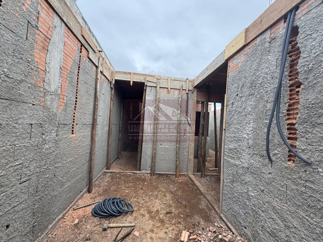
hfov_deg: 102.1
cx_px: 162
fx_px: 131
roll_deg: -4.0
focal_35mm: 14
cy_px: 121
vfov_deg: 85.7
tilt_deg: +2.0
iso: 40
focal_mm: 2.22
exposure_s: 1/176
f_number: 2.2
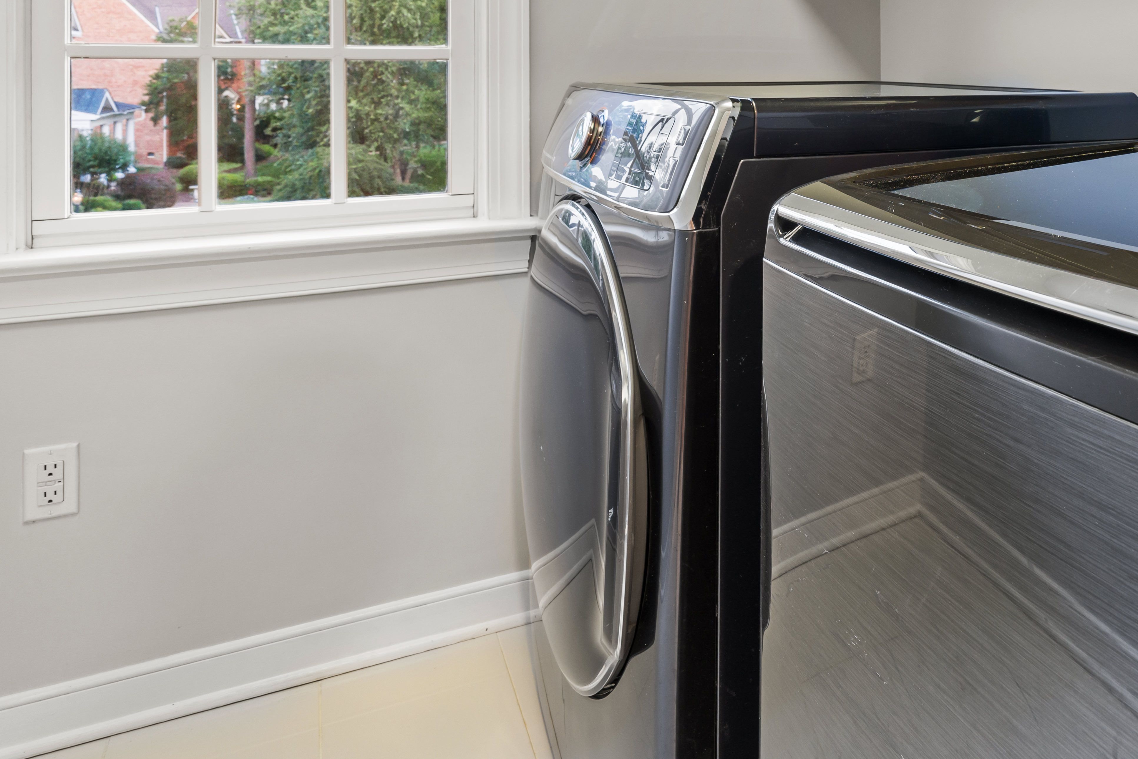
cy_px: 79
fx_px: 917
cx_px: 838
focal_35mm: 29
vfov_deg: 41.5
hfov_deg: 60.5
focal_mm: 16
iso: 400
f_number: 8
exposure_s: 1/1.25
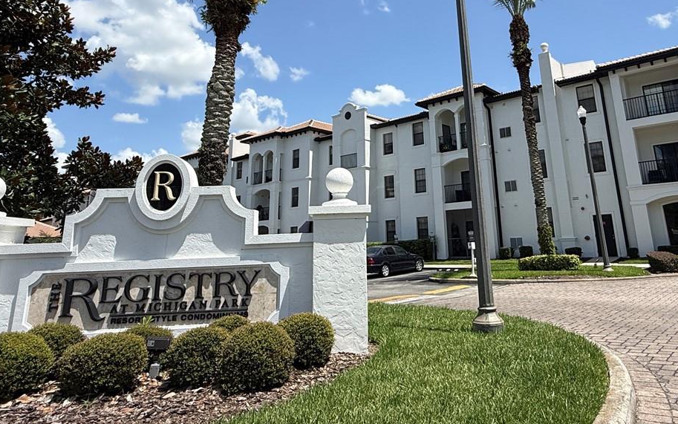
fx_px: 481
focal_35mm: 26
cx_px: 400
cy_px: 108
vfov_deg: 46.0
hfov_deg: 69.8
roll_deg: +1.3
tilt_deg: +15.7
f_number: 2.2
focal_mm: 2.22
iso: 50
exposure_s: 1/2410
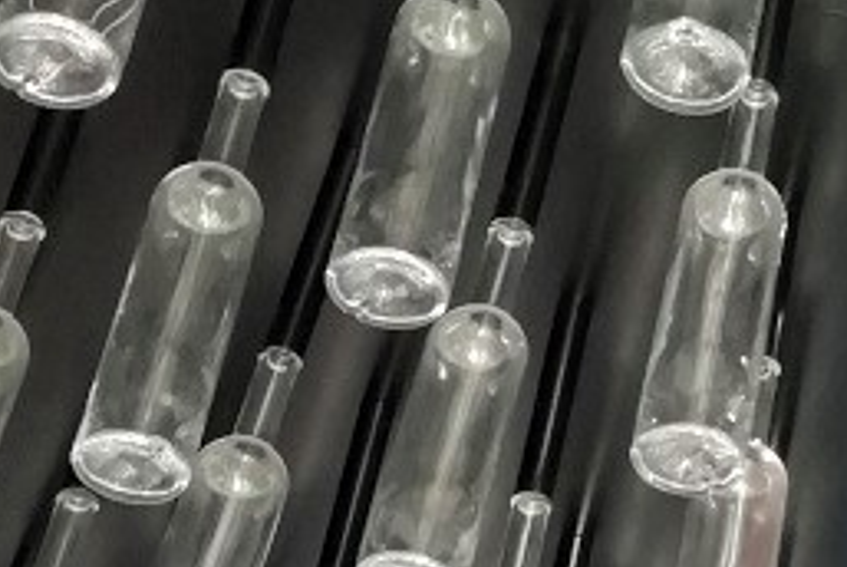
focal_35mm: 140
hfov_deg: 13.8
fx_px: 3298
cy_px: 288
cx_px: 1259
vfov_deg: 9.8
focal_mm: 3.46
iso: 64
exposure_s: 1/50
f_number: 2.2
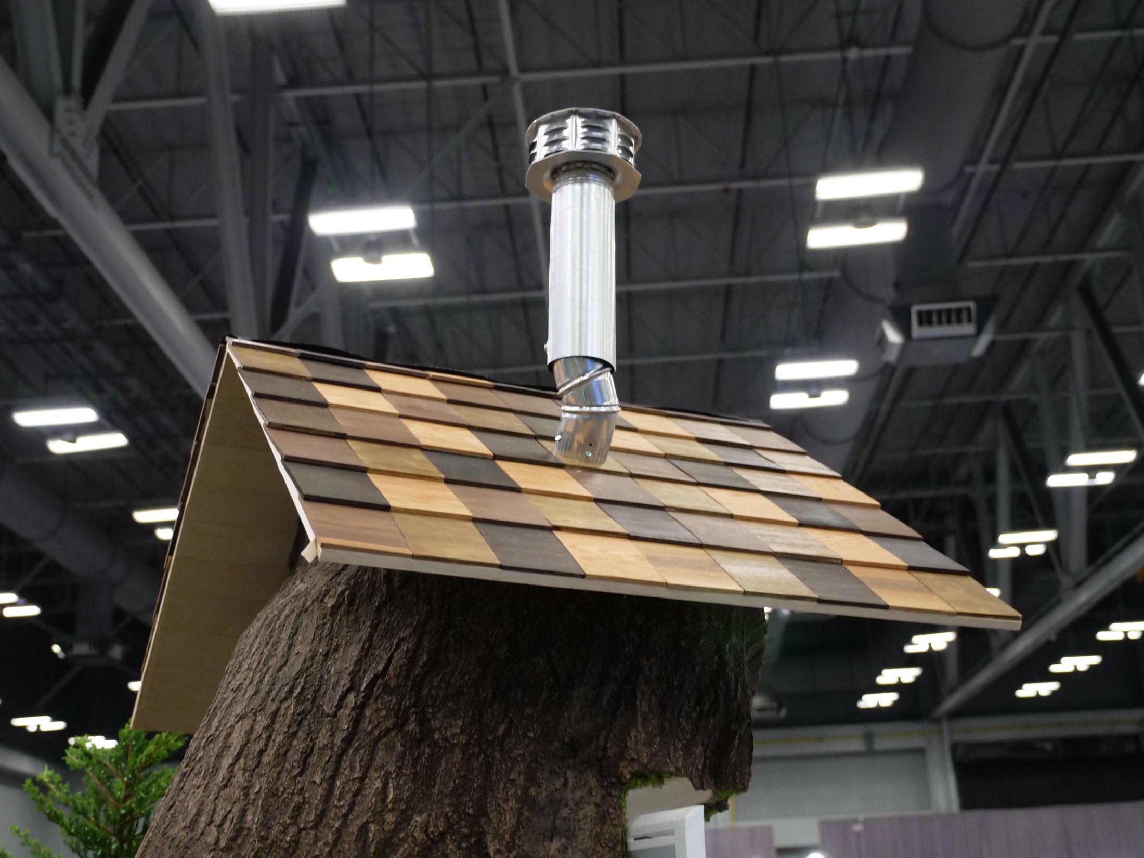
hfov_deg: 41.2
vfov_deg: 31.5
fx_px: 1520
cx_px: 572
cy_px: 429
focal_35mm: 46
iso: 1600
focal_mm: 23
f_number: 2.8
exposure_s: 1/100
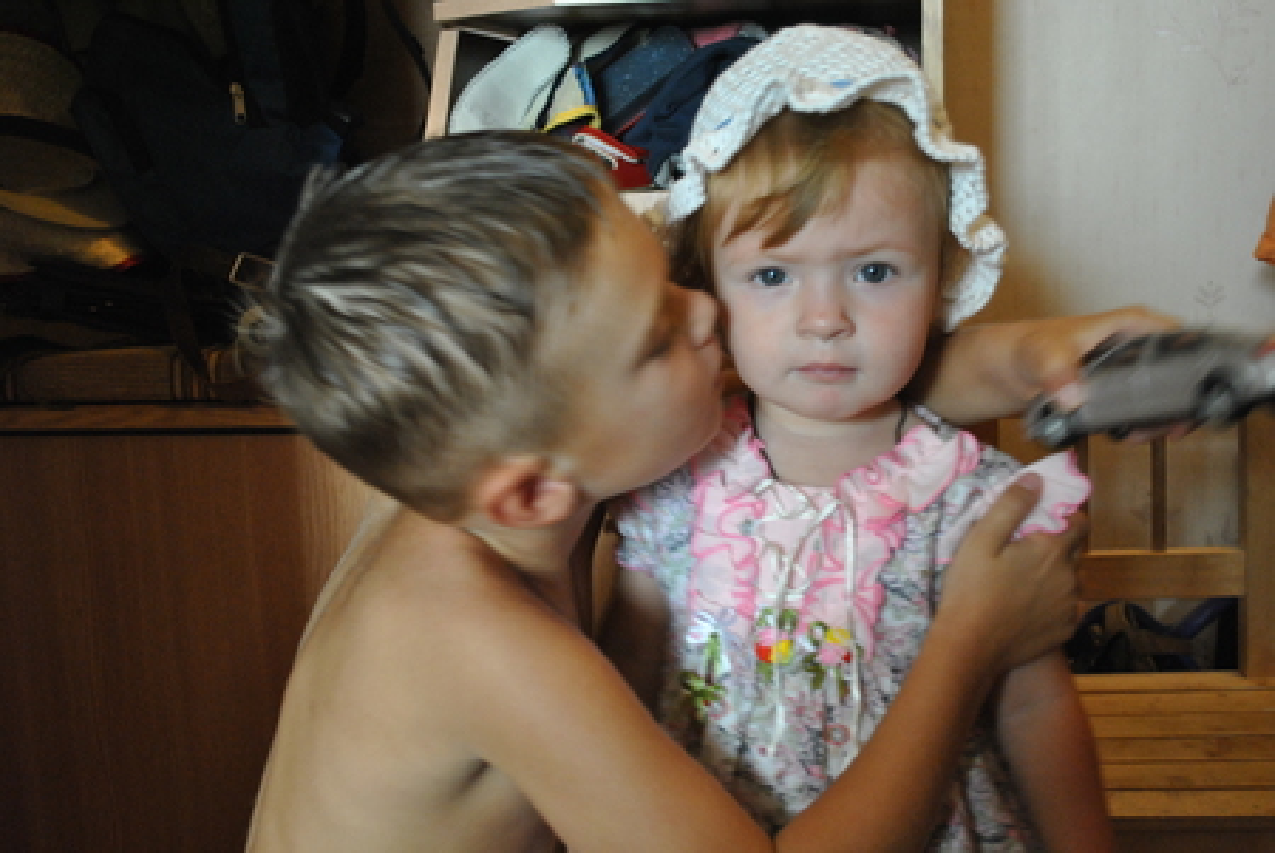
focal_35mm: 48
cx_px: 638
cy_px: 426
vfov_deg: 28.1
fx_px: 1702
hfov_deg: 41.1
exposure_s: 1/30
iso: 800
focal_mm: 32
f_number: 4.8
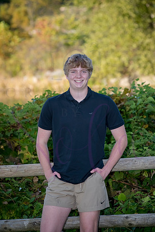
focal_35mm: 151
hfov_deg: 9.1
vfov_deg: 13.6
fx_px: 975
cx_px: 78
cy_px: 112
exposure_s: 1/640
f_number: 5.6
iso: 800
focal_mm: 145
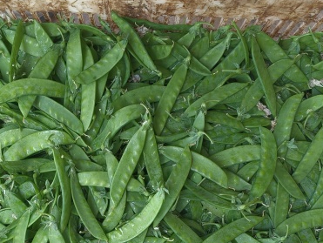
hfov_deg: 34.2
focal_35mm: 56
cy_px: 248
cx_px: 125
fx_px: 523
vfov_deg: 24.8
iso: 320
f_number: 1.8
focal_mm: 4.84
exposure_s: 1/100
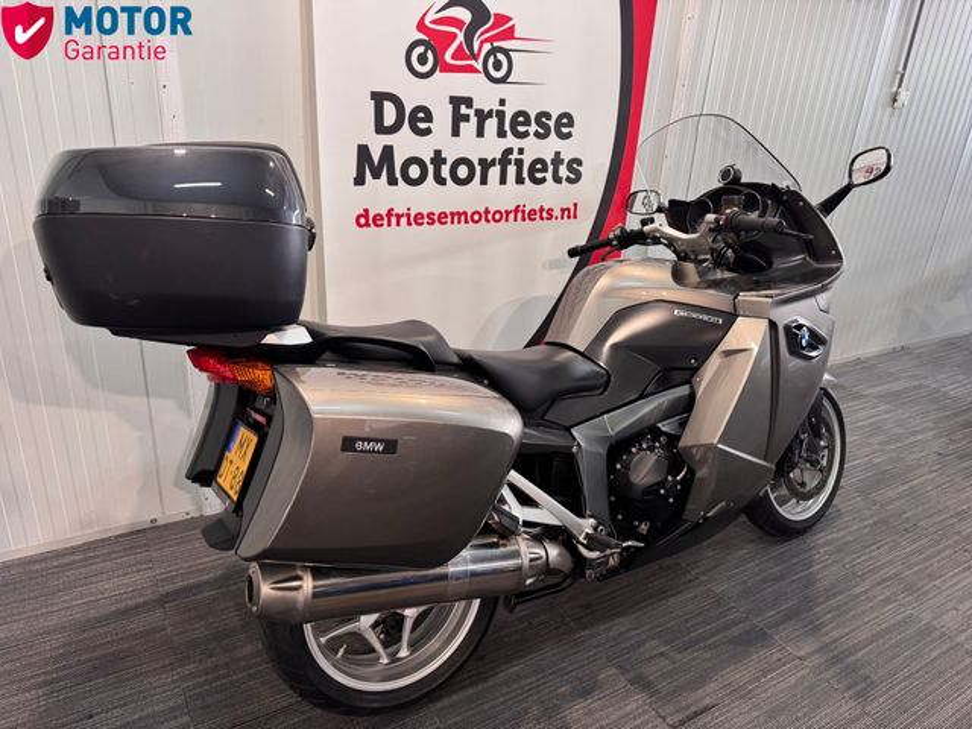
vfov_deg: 56.8
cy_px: 364
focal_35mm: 24
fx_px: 674
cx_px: 486
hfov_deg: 71.6
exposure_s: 1/50
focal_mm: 6.76
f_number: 1.78
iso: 250
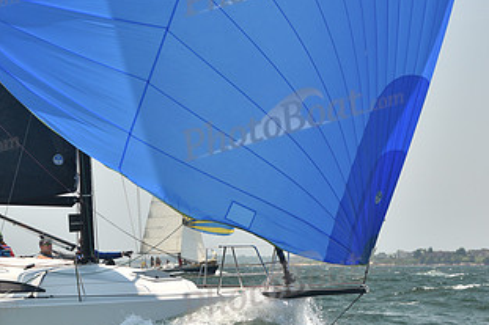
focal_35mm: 140
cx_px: 102
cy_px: 224
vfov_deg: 9.8
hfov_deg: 14.6
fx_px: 1901
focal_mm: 75
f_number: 5
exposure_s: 1/640
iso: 250
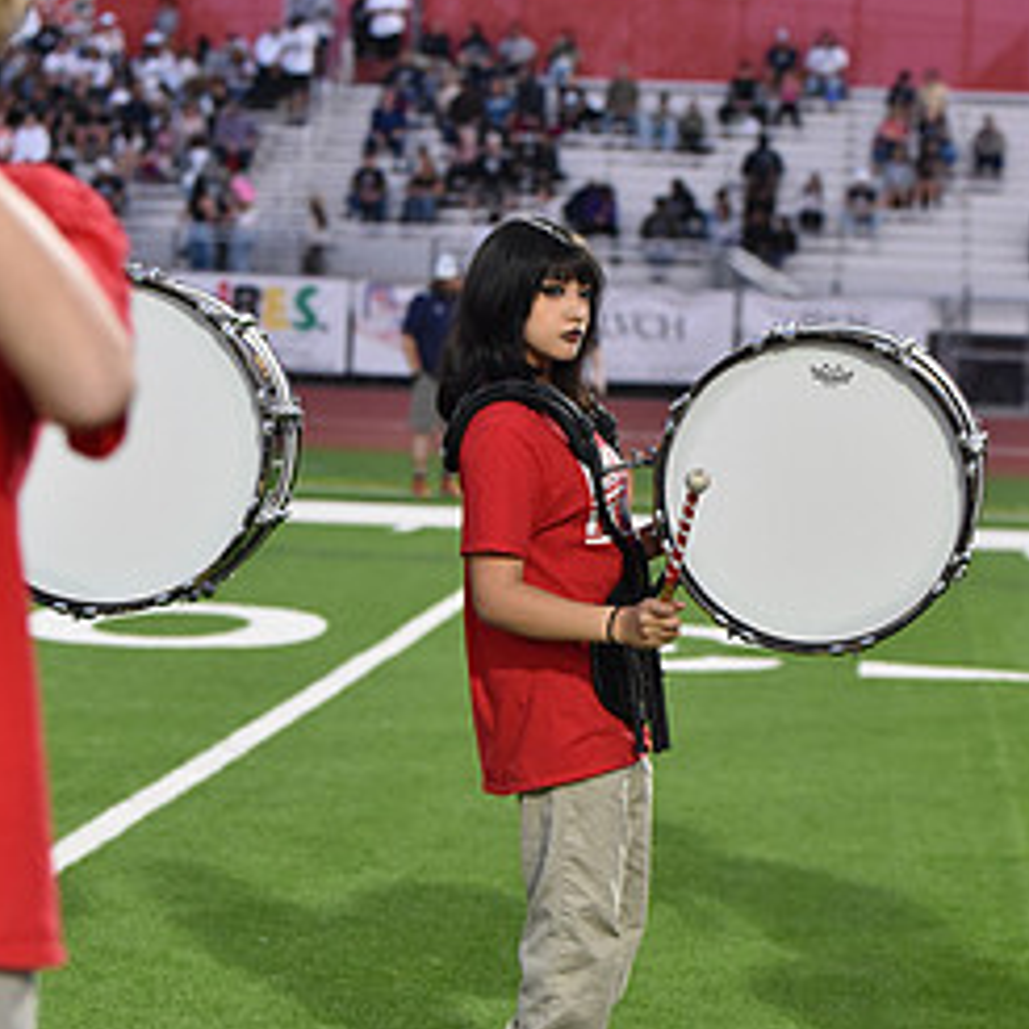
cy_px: 573
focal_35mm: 109
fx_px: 3666
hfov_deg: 16.0
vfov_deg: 16.0
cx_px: 552
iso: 5000
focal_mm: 70
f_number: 2.8
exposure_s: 1/1000
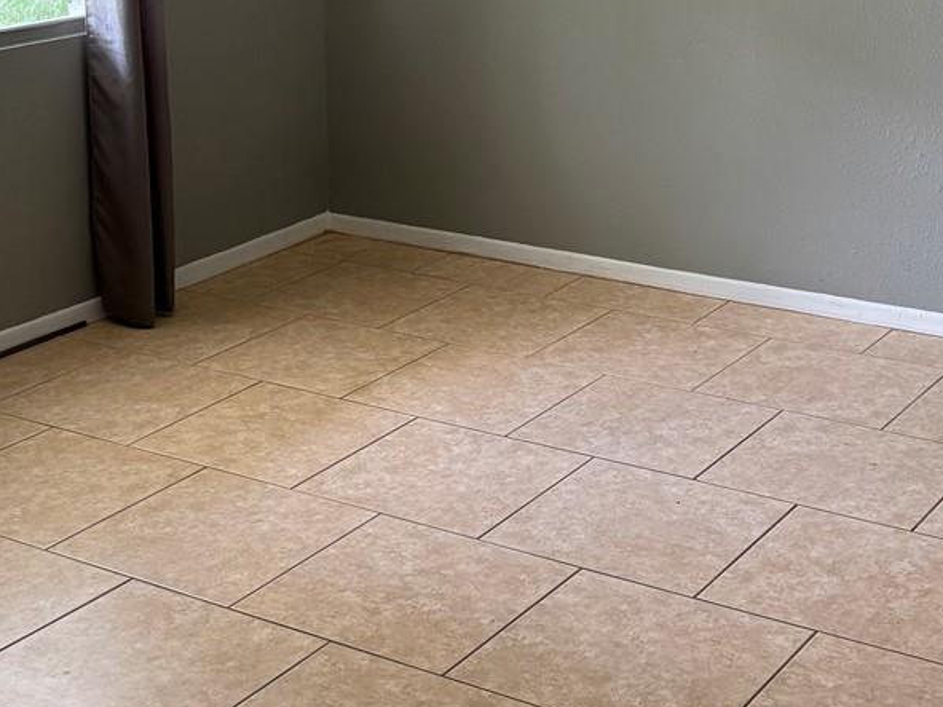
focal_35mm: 65
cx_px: 456
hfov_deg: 29.8
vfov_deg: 21.8
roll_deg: +0.3
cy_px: -2
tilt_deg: -7.5
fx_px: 1770
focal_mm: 6.76
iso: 200
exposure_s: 1/137
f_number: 1.78
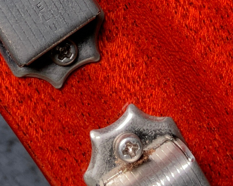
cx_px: 110
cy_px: -138
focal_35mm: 128
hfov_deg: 15.0
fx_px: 883
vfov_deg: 11.3
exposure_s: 1/104
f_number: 1.8
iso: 20
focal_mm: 3
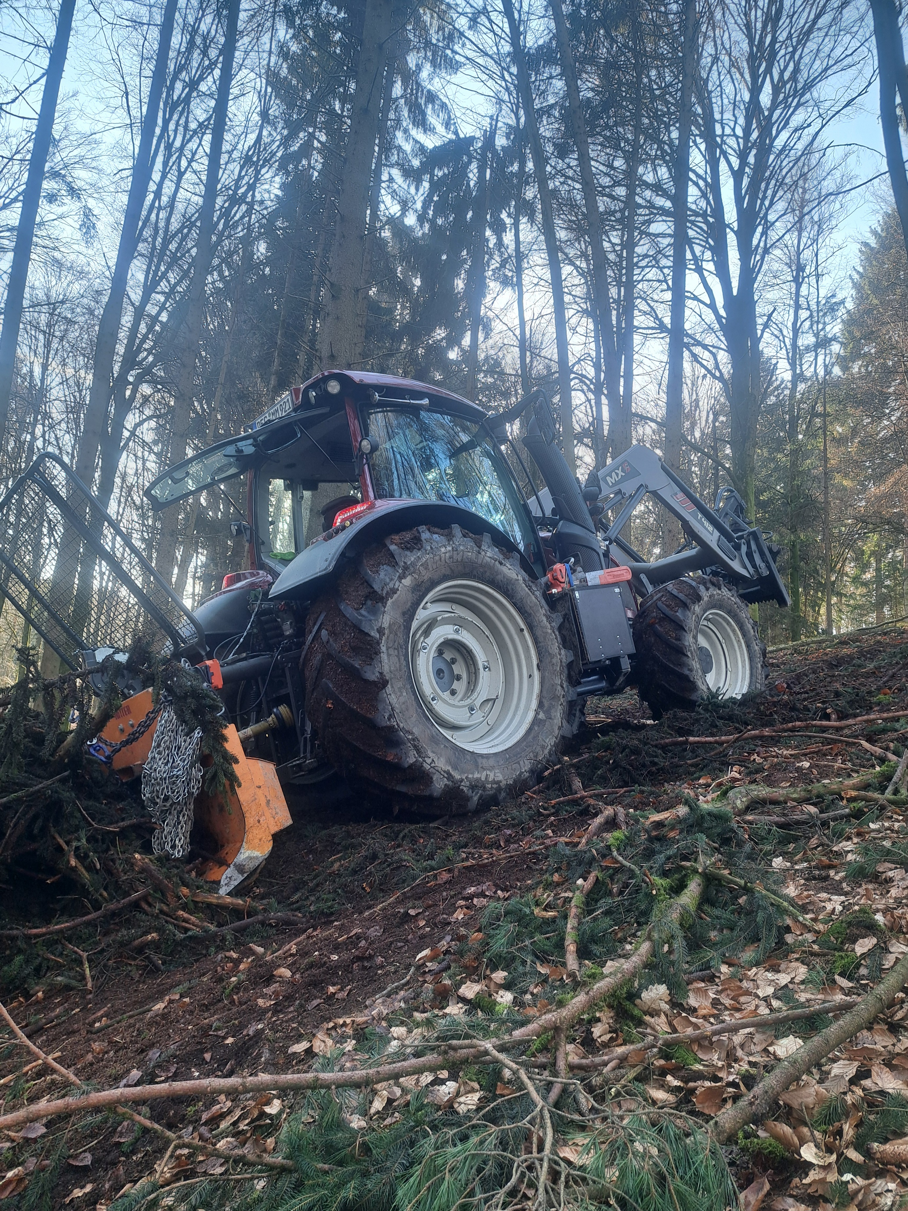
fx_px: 839
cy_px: 606
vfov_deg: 71.6
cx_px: 454
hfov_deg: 56.8
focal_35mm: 24
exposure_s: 1/100
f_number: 1.8
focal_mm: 5.23
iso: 50
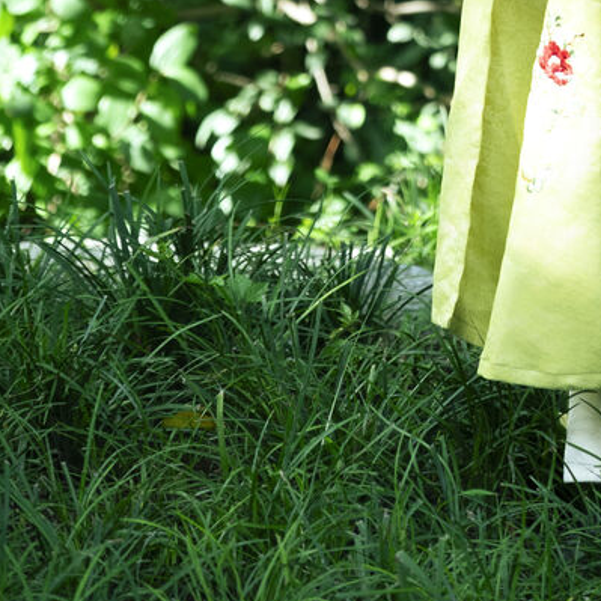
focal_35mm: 372
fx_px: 7307
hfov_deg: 4.7
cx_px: 684
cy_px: -697
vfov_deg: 4.6
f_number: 4
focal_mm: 97
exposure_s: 1/200
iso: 320
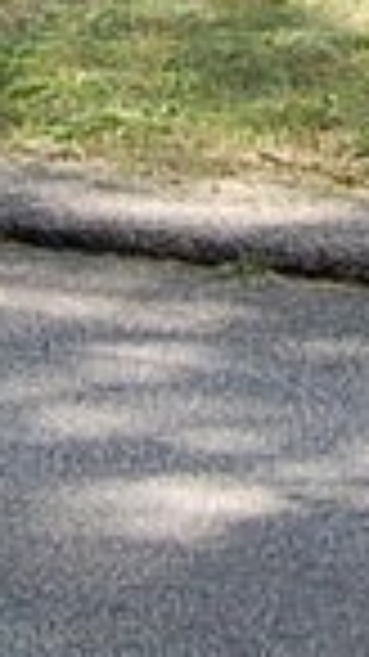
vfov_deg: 9.8
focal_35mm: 207
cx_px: 340
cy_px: -558
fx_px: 3605
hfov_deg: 5.8
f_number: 7.1
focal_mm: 20
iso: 200
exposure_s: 1/200
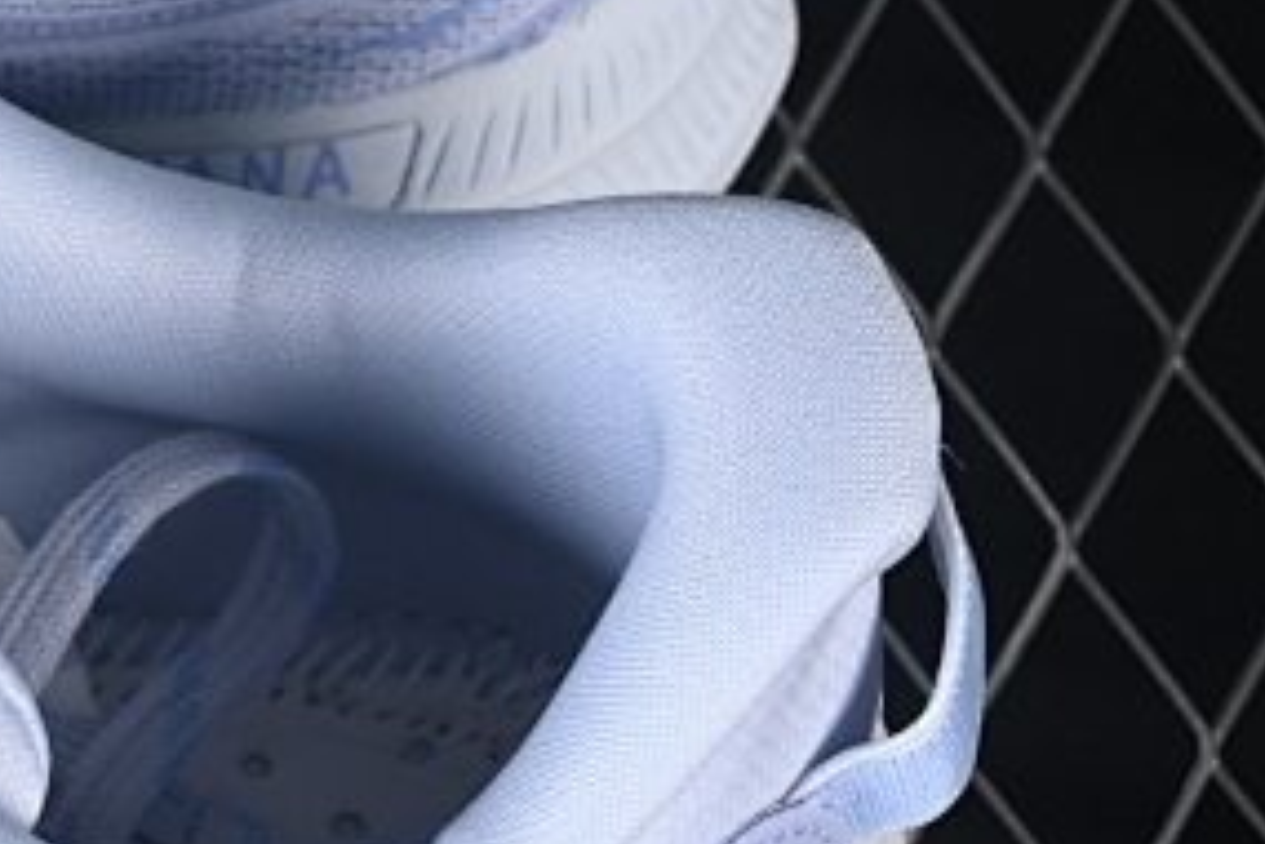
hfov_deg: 7.1
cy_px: 475
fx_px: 9979
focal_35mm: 284
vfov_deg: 4.8
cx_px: -728
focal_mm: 50
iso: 160
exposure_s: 1/80
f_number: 7.1
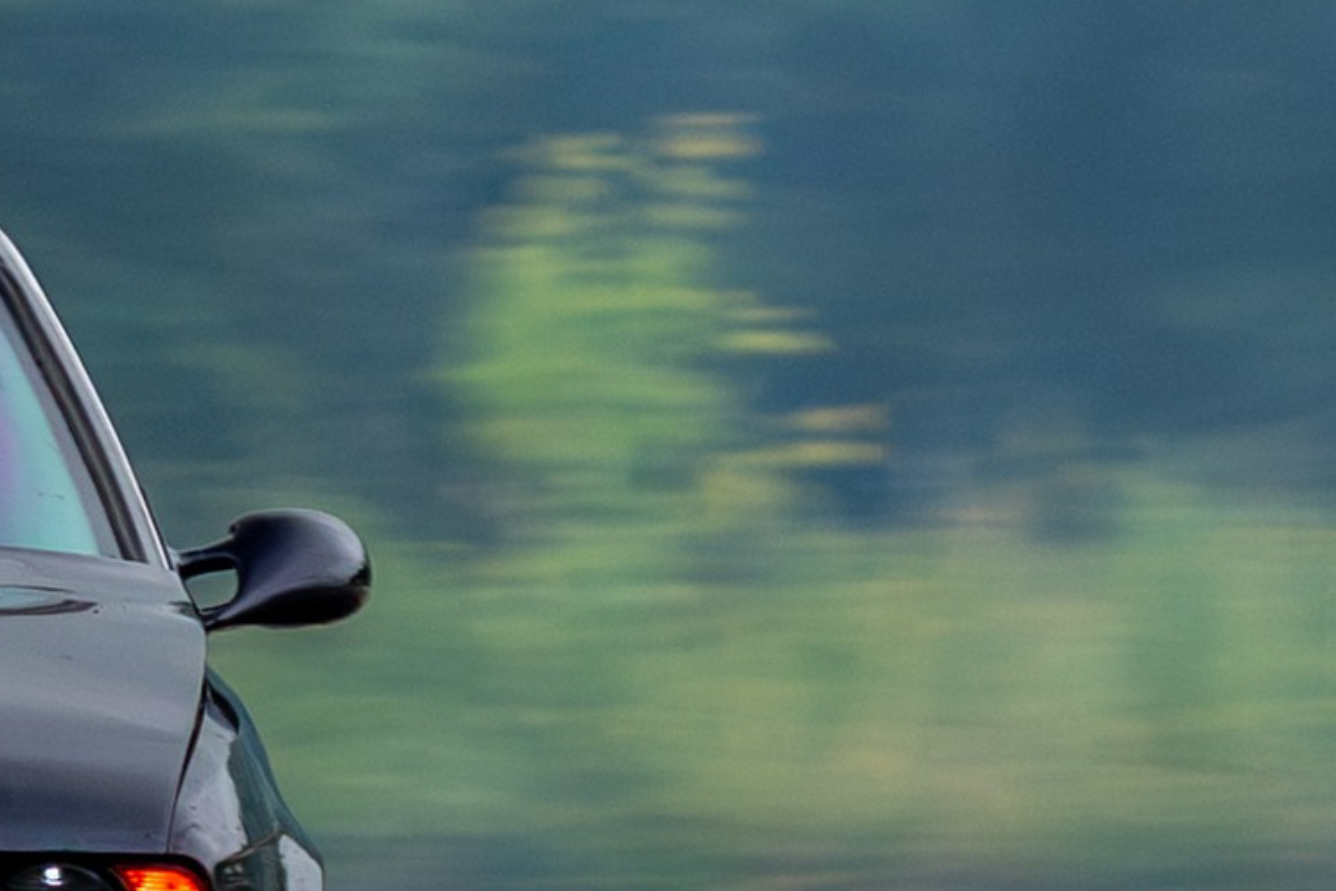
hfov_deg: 3.1
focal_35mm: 668
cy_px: 959
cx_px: 683
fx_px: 24788
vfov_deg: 2.1
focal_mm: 85
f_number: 4
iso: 640
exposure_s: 1/160
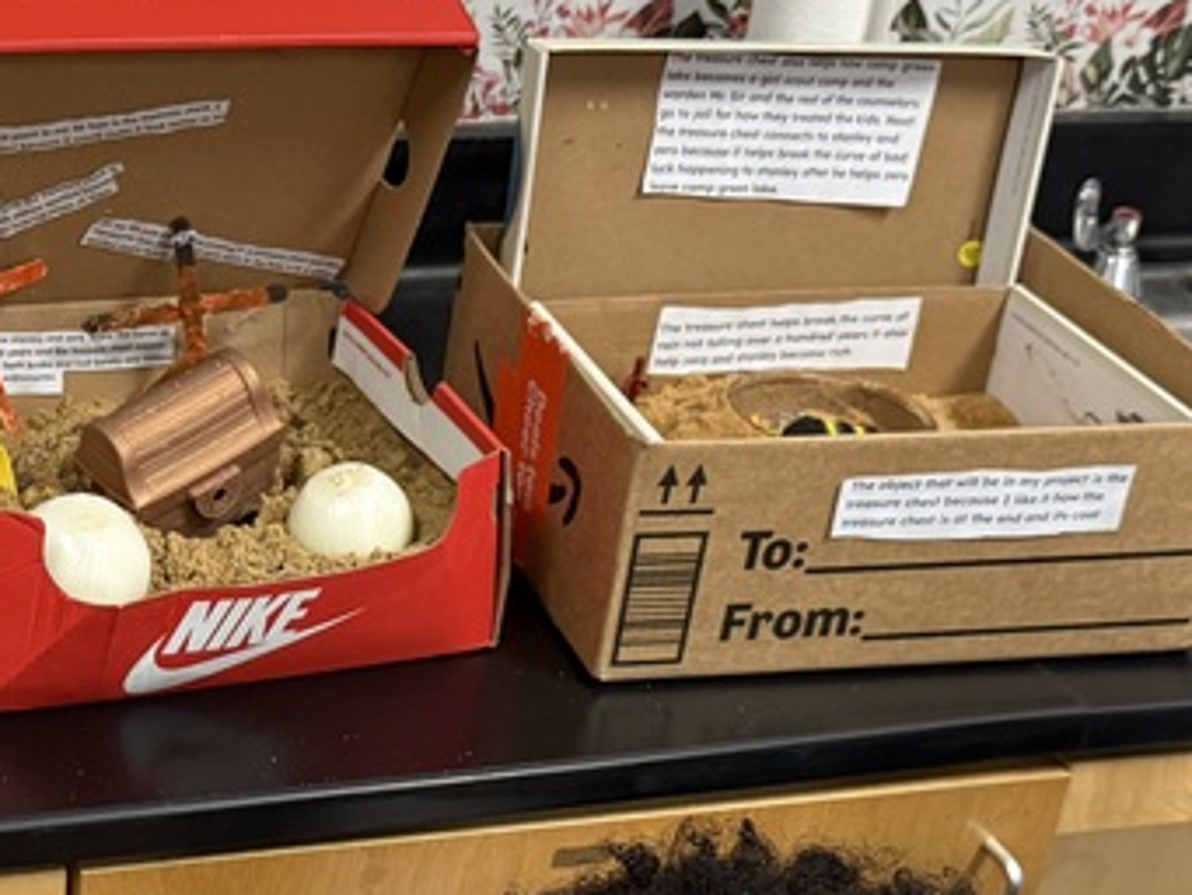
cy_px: 731
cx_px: 248
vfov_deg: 20.2
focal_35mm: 72
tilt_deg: -31.2
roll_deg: -5.6
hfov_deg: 26.5
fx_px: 2480
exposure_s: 1/60
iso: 400
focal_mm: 6.76
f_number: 1.78
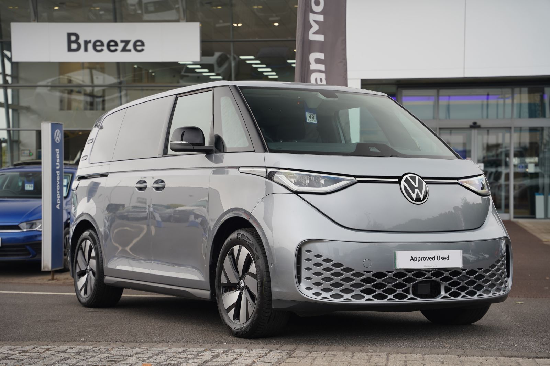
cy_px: 183
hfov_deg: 30.2
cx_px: 275
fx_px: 1018
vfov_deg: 20.4
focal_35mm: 67
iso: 125
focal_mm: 66.7
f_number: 4
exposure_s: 1/160
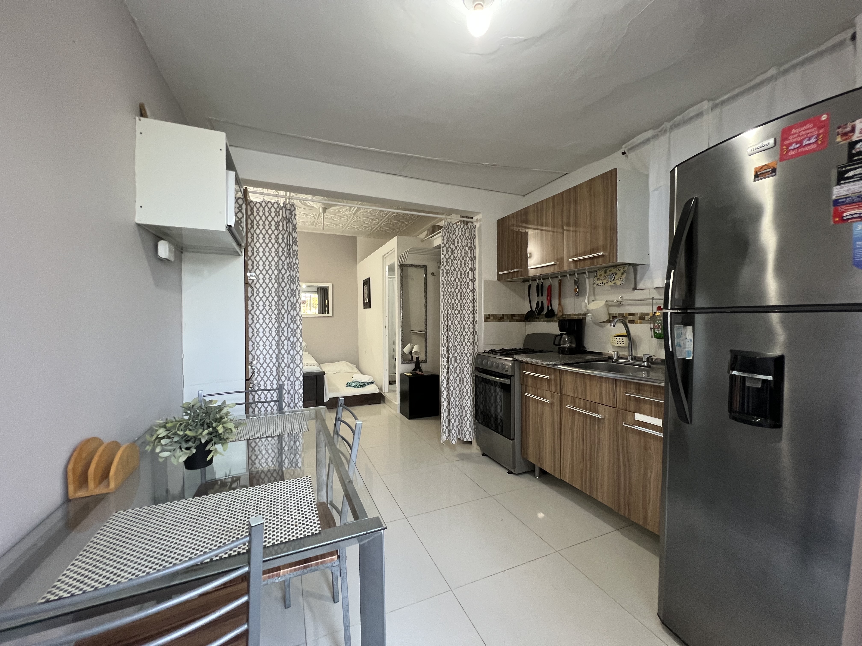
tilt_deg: -1.0
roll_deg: +0.3
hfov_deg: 106.2
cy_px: 323
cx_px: 431
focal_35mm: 13
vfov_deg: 89.9
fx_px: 324
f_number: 1.8
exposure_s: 1/60
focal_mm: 1.57
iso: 200
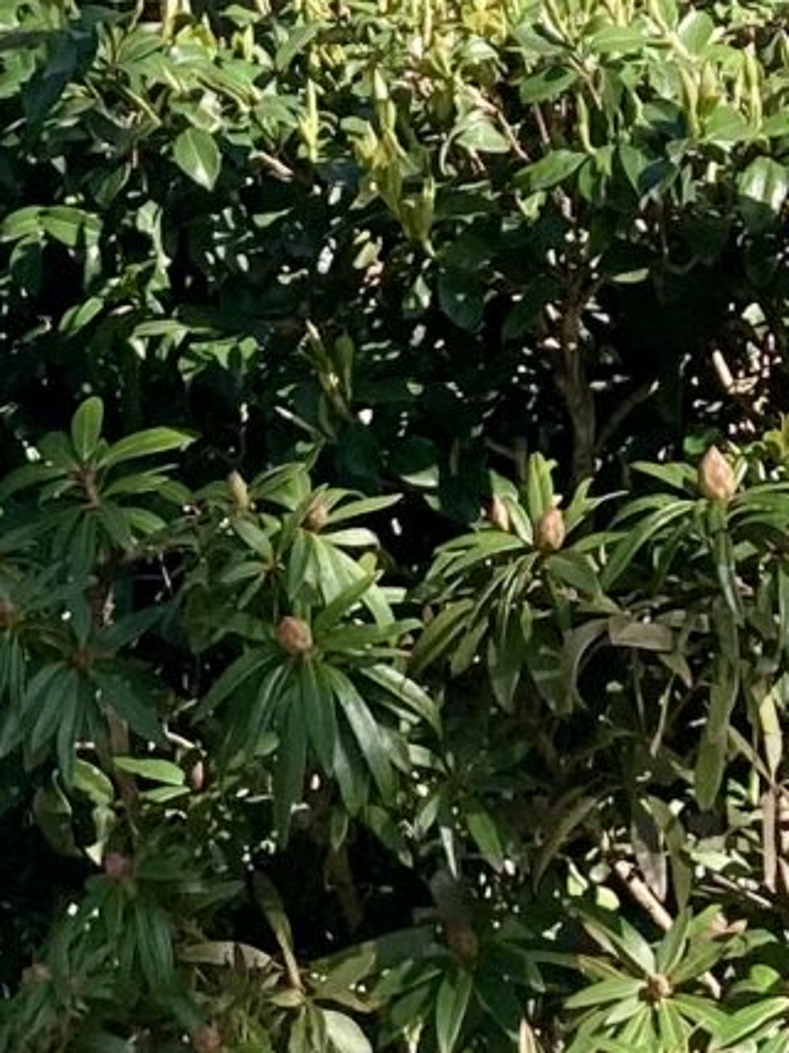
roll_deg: +1.6
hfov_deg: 8.7
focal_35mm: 168
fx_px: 5108
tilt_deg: +7.5
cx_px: -318
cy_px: -792
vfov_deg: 11.0
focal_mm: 3.99
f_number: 1.8
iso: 20
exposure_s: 1/906
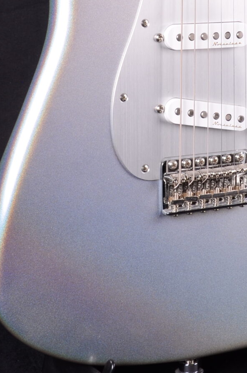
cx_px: 210
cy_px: 42
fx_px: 1333
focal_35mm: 129
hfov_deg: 10.5
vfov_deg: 15.7
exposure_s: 1/200
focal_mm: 30
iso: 200
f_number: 13
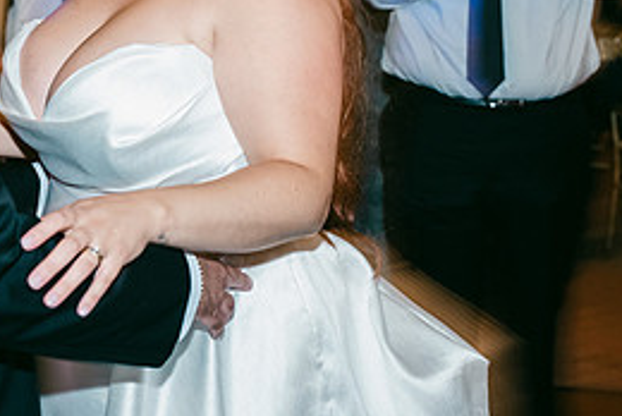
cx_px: 199
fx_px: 1349
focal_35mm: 78
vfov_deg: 17.2
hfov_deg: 25.8
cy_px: 23
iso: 1250
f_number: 3.2
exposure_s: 1/15
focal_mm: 35
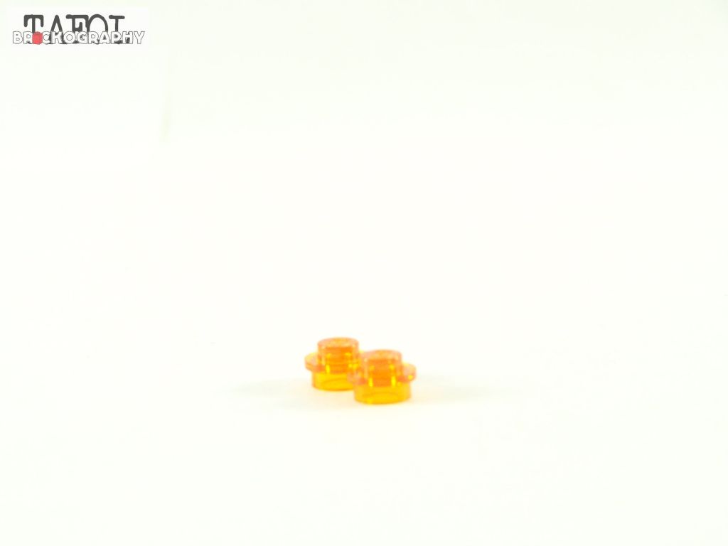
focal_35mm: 105
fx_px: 2208
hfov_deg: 18.7
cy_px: 273
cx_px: 364
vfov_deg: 14.1
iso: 400
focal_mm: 17.5
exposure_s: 1/60
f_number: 3.6
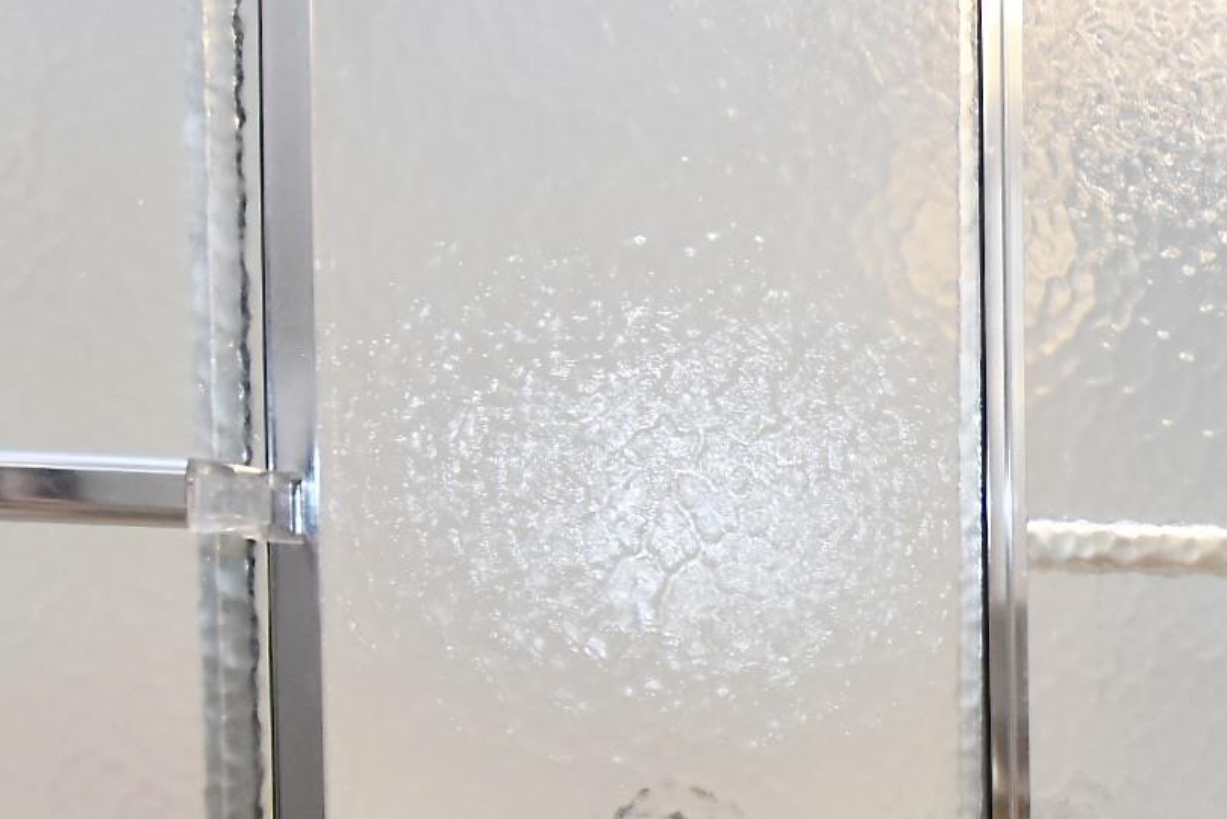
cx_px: 1531
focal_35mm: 54
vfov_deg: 24.1
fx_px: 1841
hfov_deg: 30.4
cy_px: 804
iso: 900
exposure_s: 1/60
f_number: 3.5
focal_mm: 10
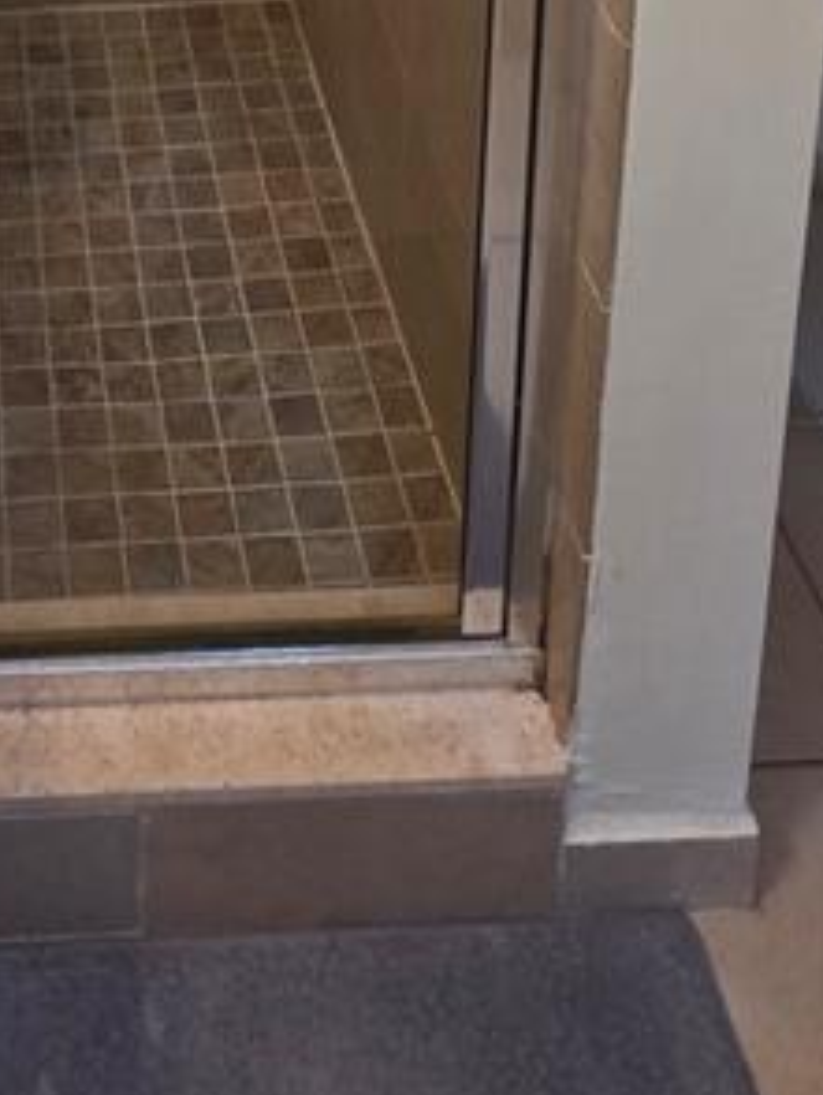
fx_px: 1678
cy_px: -756
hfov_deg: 25.9
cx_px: -37
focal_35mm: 53
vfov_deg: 23.6
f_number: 1.9
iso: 160
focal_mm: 2.2
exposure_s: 1/60
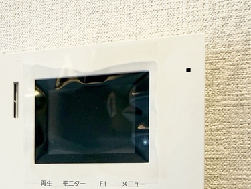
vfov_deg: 28.7
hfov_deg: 39.4
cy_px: 183
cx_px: 94
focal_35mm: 48
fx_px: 348
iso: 125
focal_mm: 2.22
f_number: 2.2
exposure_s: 1/100
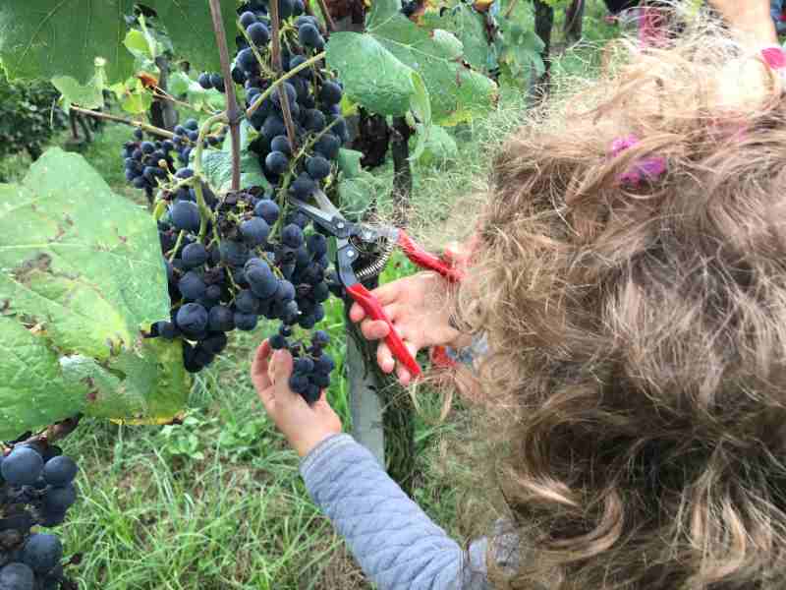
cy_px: 295
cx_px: 393
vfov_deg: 48.2
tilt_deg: -34.0
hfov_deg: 61.7
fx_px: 658
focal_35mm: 29
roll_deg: -4.7
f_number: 2.2
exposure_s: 1/33
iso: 32
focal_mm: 4.15
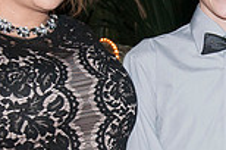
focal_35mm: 215
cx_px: 217
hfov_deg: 9.5
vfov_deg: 6.4
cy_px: 117
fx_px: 1347
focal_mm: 38
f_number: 5.6
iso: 400
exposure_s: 1/30
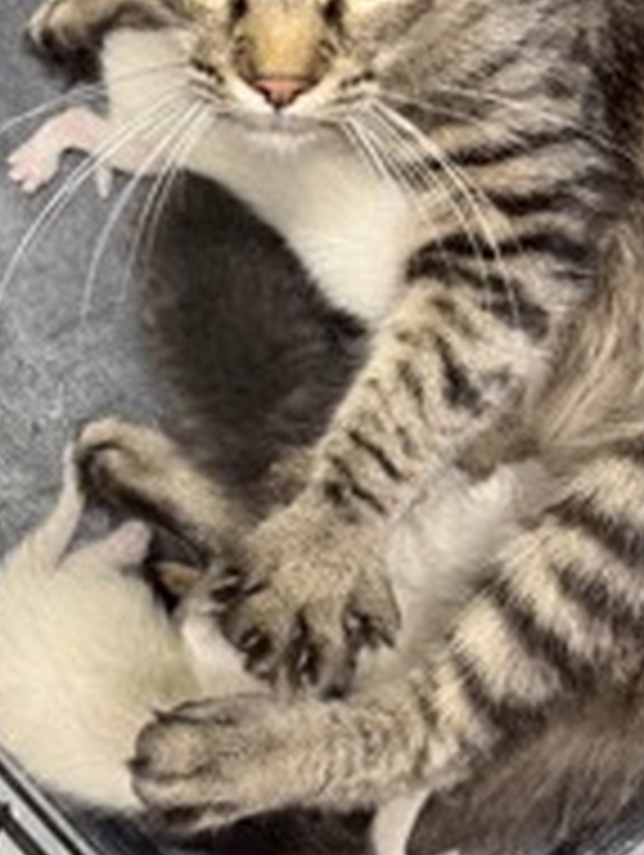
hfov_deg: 27.4
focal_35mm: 53
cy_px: 306
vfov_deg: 35.9
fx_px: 1312
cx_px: 209
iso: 200
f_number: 1.78
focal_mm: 6.76
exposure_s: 1/60
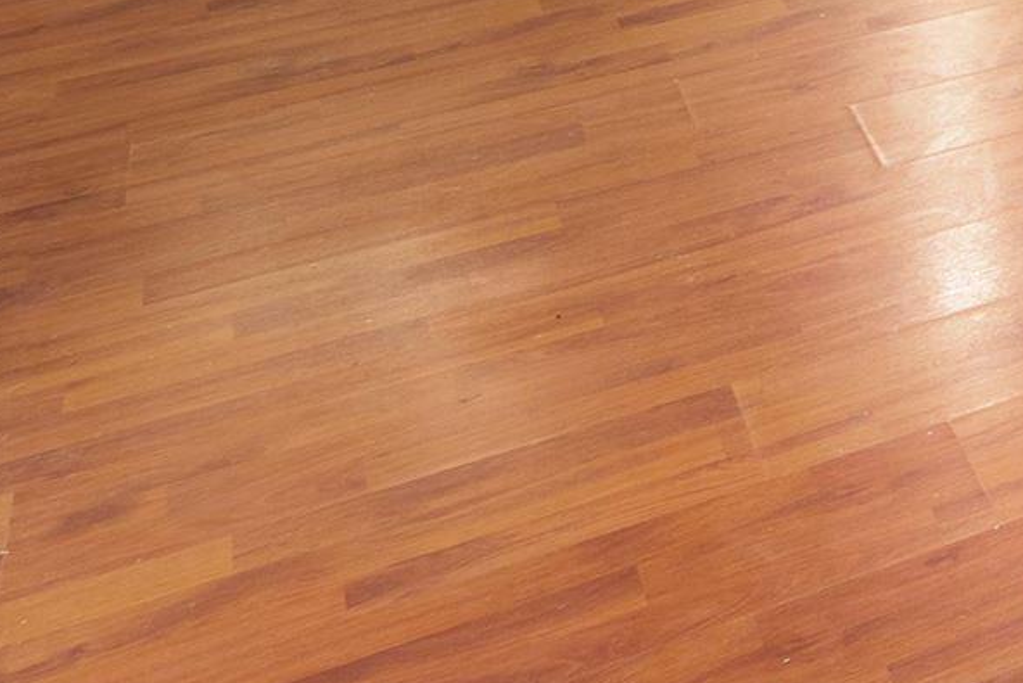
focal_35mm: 86
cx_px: 2310
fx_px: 2433
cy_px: -1005
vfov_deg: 12.3
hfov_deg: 15.6
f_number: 8
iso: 100
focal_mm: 11
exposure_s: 4
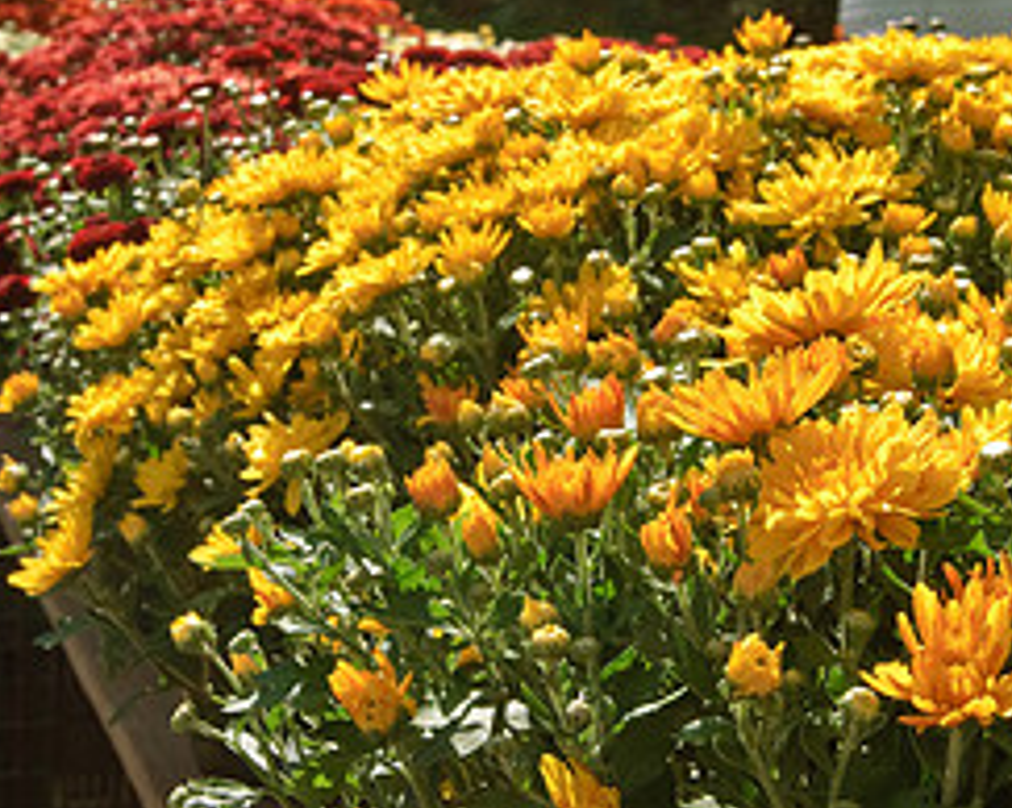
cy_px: 344
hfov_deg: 20.4
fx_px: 2813
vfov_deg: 16.3
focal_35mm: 94
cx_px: 475
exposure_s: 1/125
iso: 100
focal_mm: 28
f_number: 16
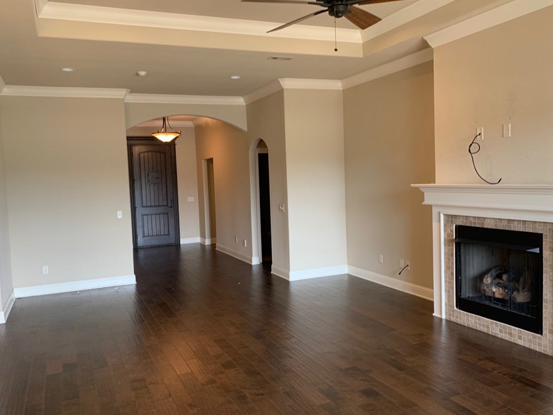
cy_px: 212
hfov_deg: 59.9
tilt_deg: -4.5
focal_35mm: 30
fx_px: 479
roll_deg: +2.3
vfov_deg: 46.8
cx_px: 269
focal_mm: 4.25
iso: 160
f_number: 1.8
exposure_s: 1/60
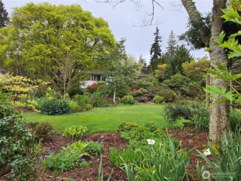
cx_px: 120
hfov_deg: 73.9
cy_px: 90
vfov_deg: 58.9
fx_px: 160
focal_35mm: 23
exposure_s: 1/180
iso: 25
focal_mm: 5.4
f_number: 1.8
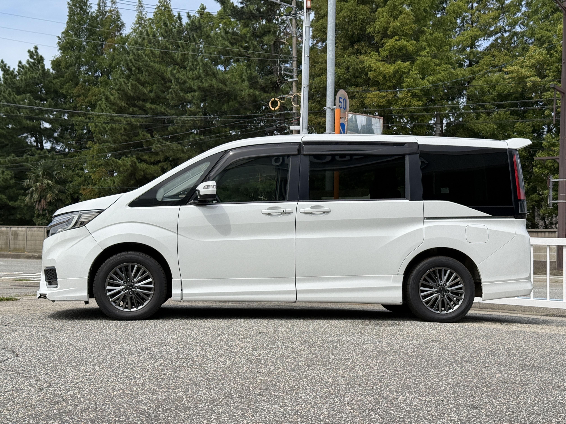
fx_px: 785
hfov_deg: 39.7
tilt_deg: +2.9
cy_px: 212
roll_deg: -1.0
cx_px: 283
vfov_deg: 30.3
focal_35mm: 48
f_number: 1.78
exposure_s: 1/6024
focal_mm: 6.76
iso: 64
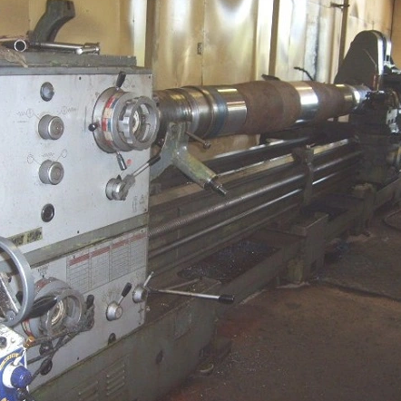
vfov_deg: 40.0
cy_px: 198
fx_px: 550
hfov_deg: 39.9
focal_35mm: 42
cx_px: 162
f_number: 2.8
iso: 100
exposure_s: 1/45
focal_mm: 5.8
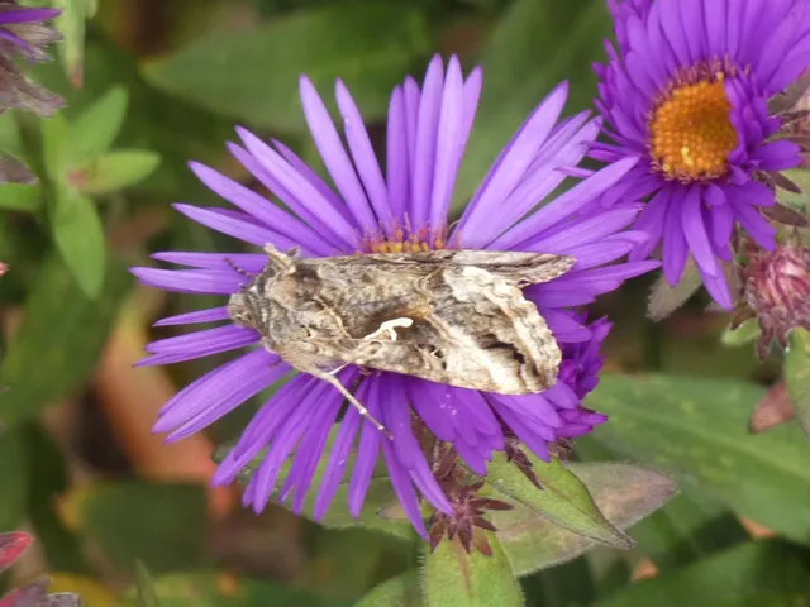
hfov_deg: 5.7
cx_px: 405
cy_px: 304
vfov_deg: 4.2
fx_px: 8190
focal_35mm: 350
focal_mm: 62.7
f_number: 5.6
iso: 320
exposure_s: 1/80
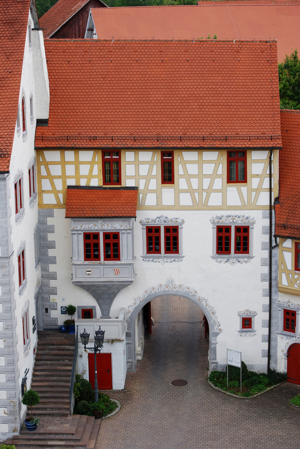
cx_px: 150
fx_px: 1028
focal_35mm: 82
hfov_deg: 16.6
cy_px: 224
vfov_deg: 24.6
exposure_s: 1/125
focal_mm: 55
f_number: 5.6
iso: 110
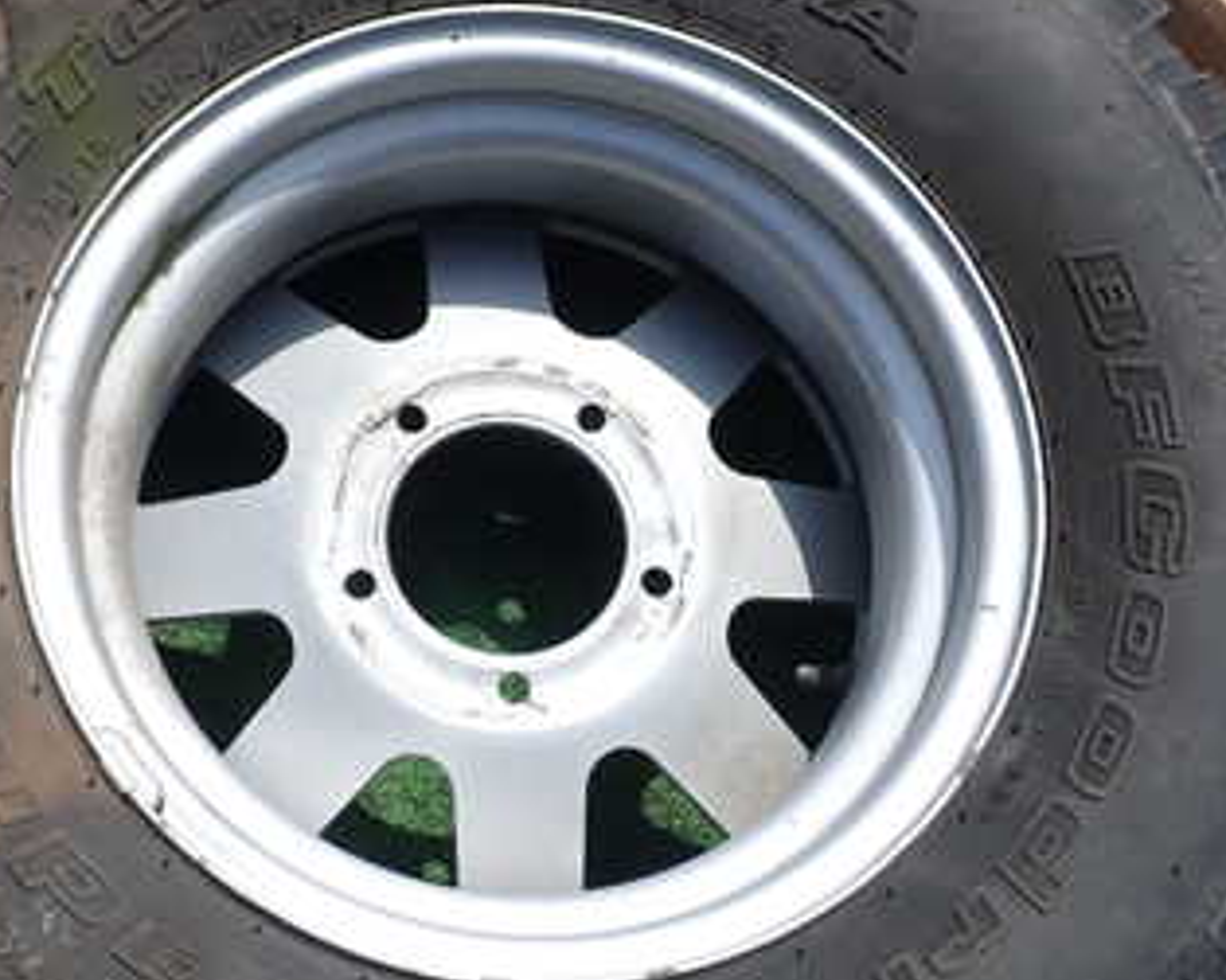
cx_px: 433
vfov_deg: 27.1
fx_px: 2031
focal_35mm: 56
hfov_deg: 33.4
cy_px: 578
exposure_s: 1/160
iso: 100
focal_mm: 5.4
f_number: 9
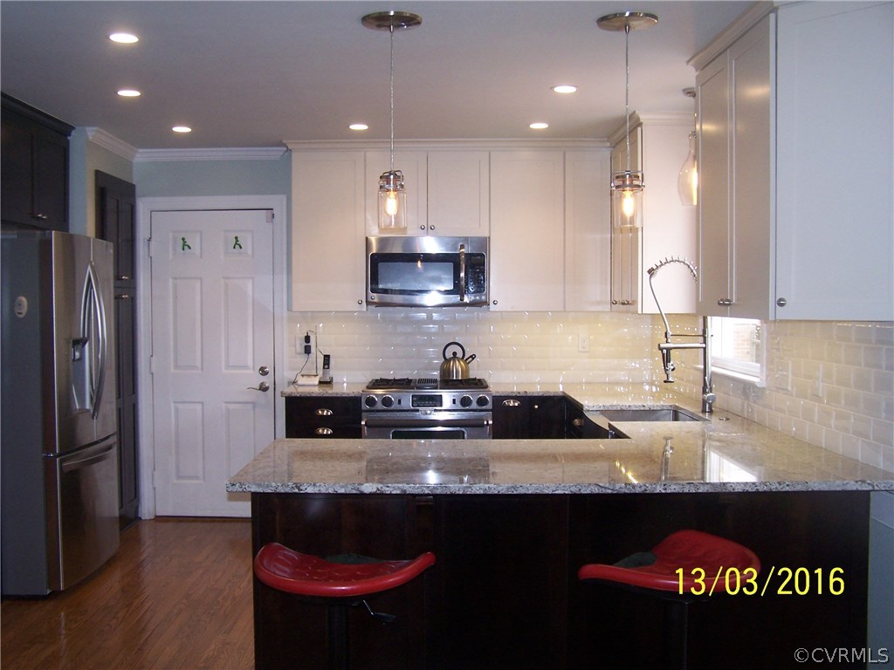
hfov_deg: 49.0
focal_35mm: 38
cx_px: 447
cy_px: 335
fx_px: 981
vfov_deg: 37.7
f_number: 2.8
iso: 140
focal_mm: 6.3
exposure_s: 1/60
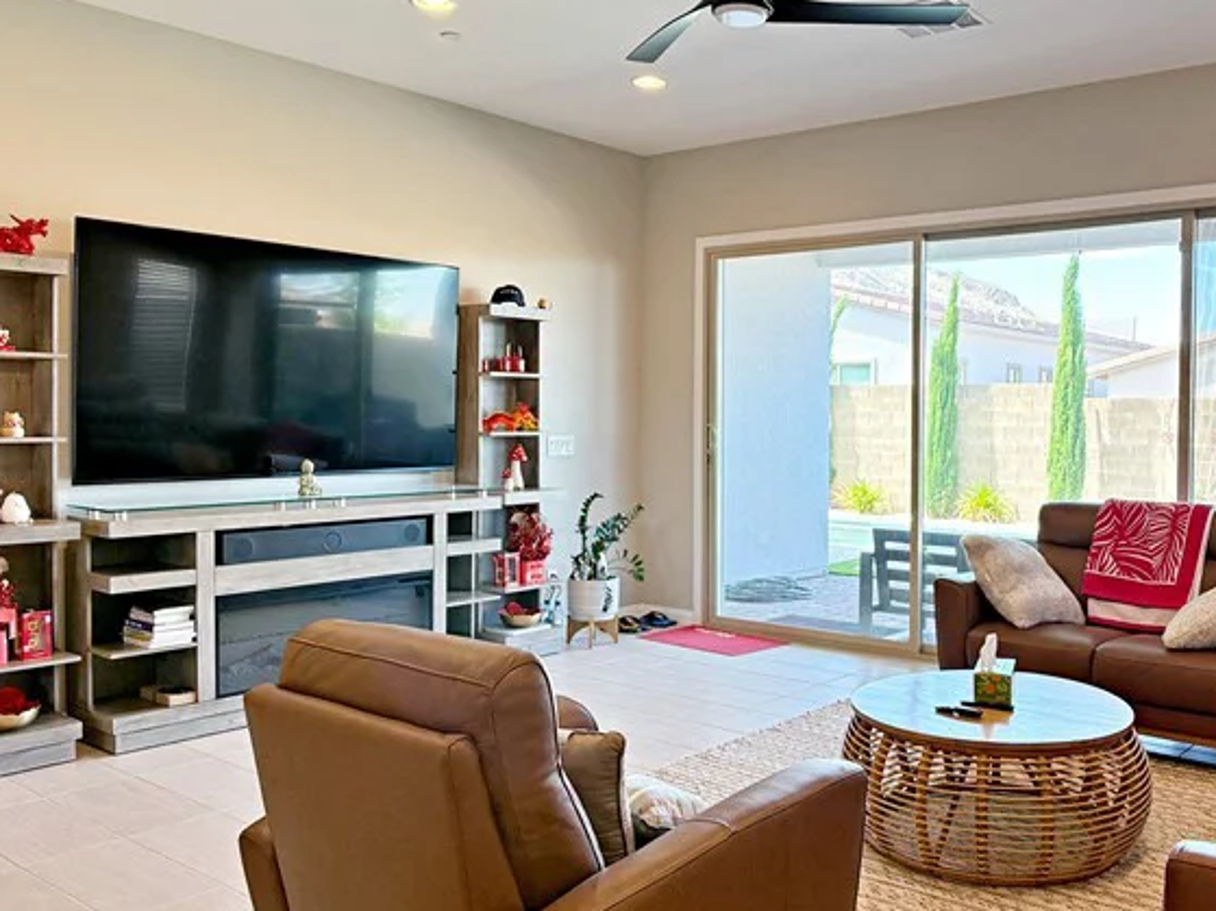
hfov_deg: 42.5
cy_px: 441
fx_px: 1545
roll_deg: -0.1
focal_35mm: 44
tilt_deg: -1.1
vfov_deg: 32.9
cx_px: 792
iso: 250
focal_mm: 6.76
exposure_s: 1/120
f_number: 1.78
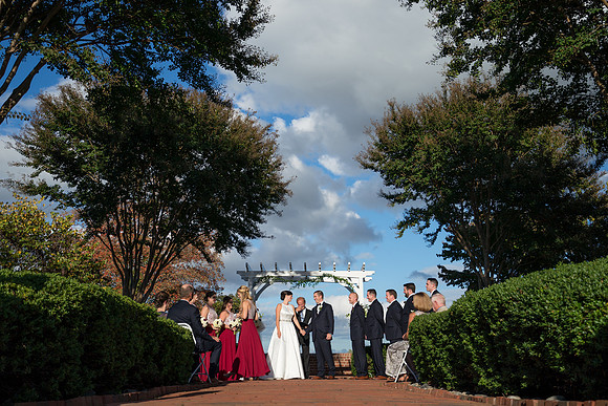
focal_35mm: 35
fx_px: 591
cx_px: 304
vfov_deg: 37.9
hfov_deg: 54.4
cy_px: 203
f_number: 4.5
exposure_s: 1/1600
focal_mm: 35
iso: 100
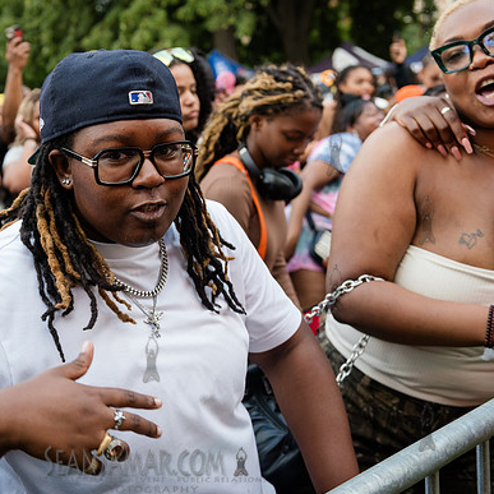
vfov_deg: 31.6
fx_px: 872
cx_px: 108
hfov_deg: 30.9
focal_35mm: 54
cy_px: 220
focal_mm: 38
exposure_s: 1/500
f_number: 3.5
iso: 1000
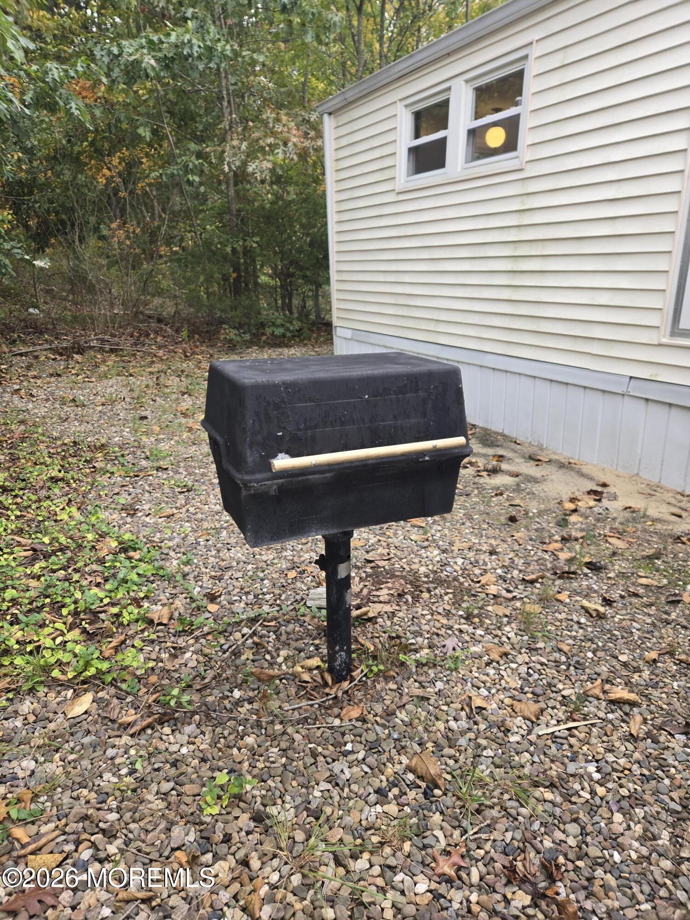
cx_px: 345
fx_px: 611
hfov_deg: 58.9
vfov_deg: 73.9
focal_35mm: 23
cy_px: 460
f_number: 1.8
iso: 64
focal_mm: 5.4
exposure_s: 1/180
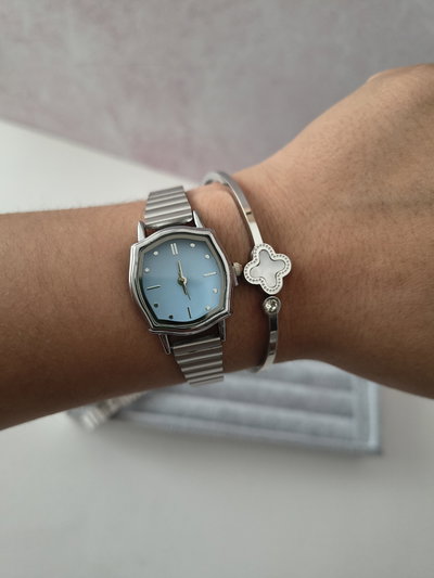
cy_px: 289
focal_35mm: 24
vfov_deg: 71.6
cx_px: 217
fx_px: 401
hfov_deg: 56.8
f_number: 1.8
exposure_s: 1/100
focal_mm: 5.56
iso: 492
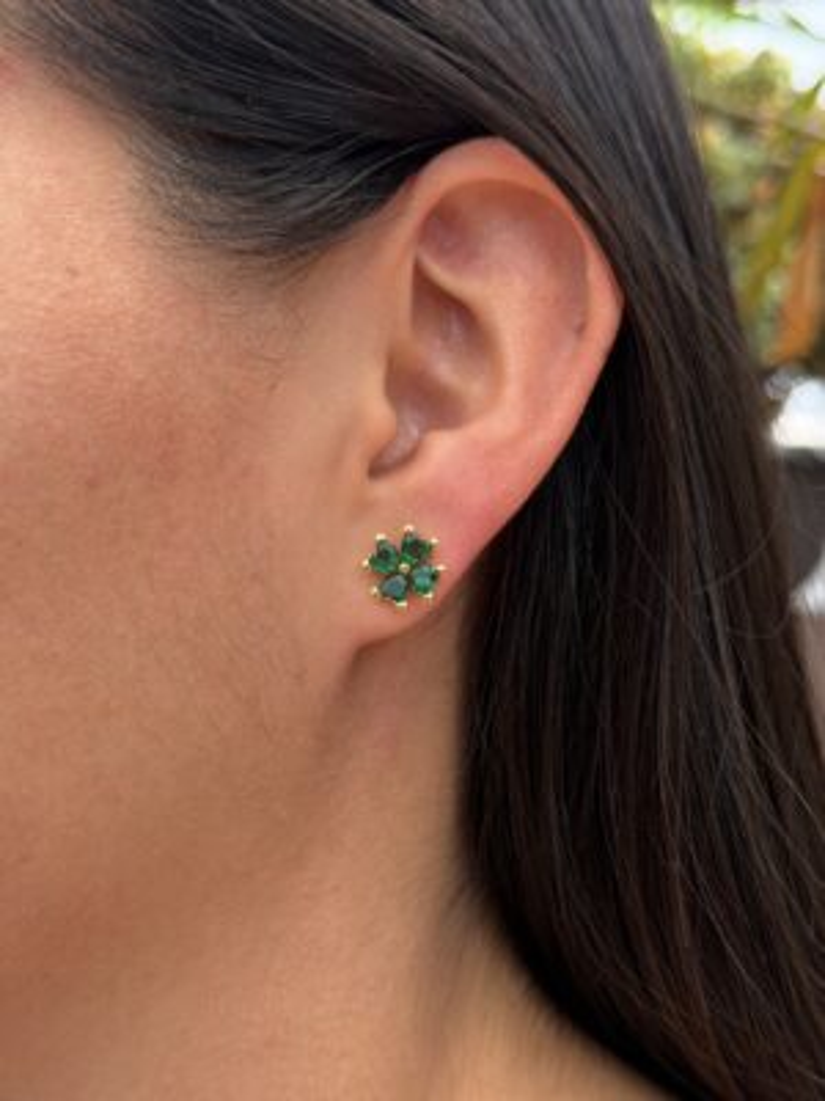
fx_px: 1525
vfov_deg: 39.7
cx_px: 412
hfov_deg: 30.3
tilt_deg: +0.2
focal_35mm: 48
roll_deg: -0.6
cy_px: 550
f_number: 1.78
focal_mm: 6.76
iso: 64
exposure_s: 1/1100
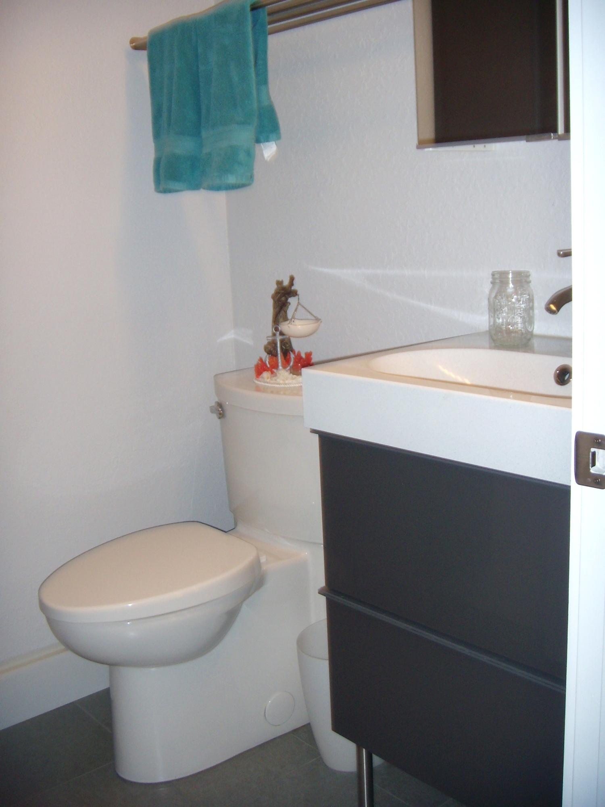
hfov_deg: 37.7
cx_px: 302
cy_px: 404
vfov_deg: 49.0
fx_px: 886
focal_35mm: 38
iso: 64
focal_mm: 6.4
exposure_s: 1/60.2
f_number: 3.5
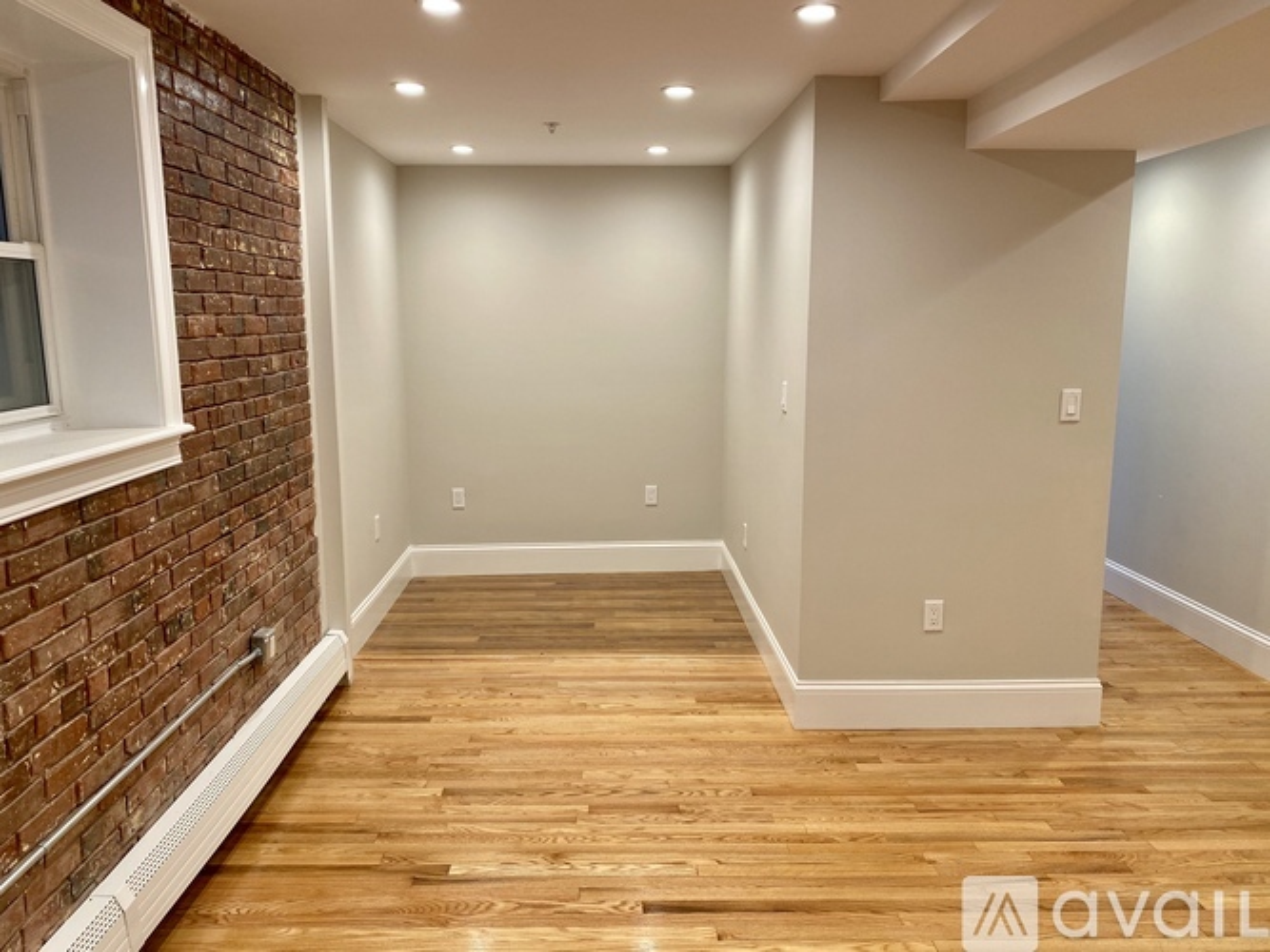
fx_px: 954
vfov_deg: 53.0
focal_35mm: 26
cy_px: 476
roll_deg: -0.2
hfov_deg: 67.3
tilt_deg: -9.3
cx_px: 635
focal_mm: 4.25
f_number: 1.8
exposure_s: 1/60
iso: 80
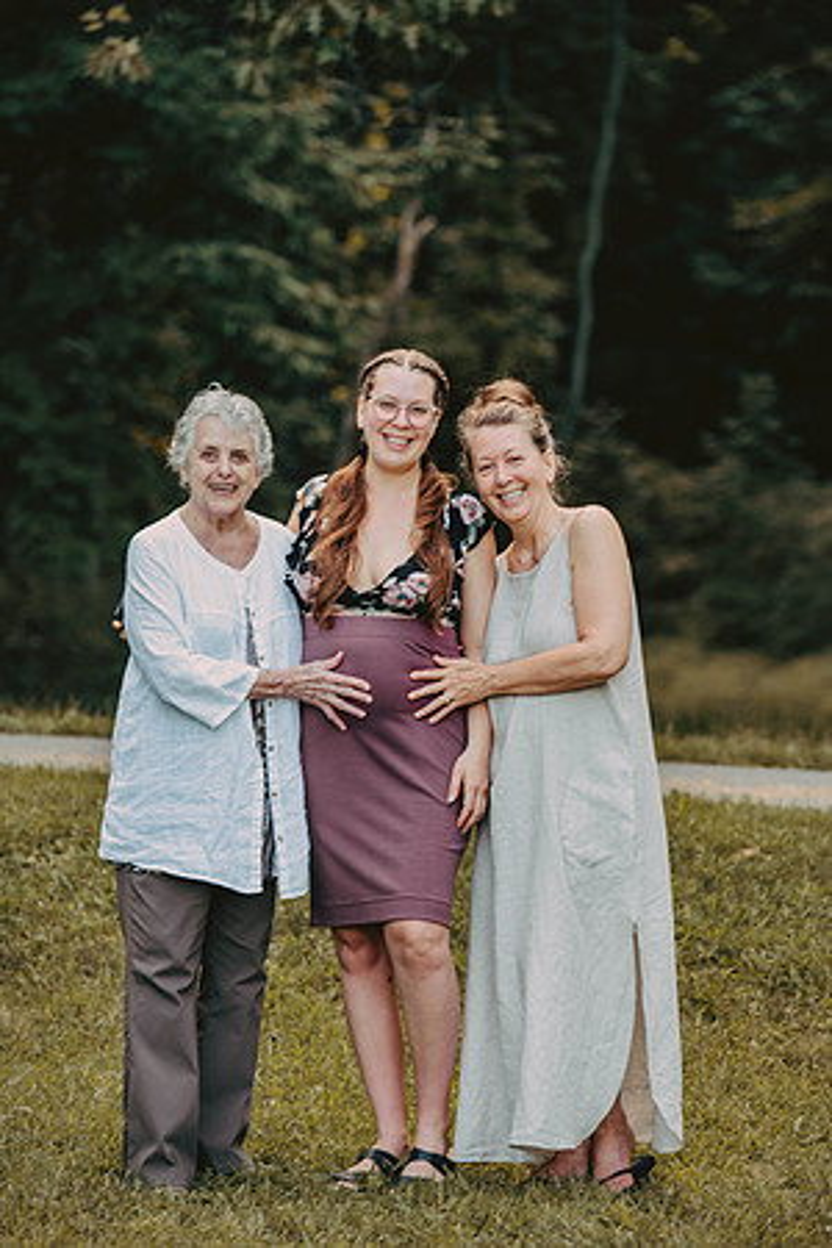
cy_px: 624
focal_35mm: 150
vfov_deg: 13.7
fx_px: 5200
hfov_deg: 9.1
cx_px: 416
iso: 250
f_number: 3.5
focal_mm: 150
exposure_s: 1/125
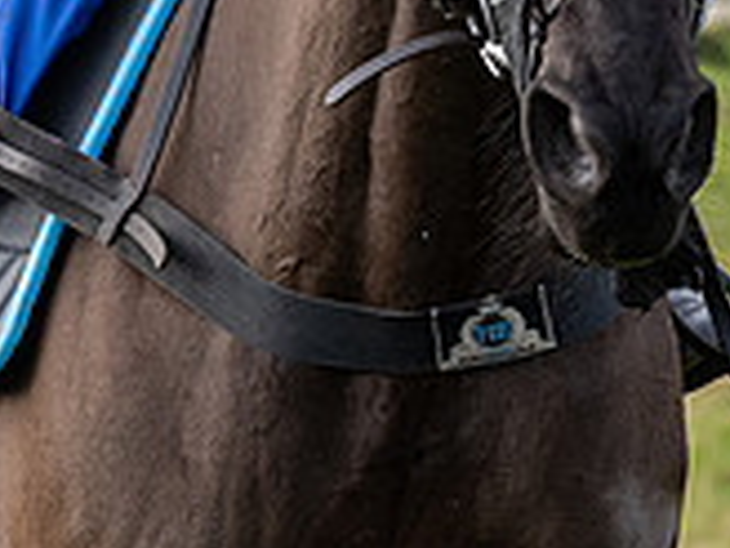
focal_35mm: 839
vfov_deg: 1.8
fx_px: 17693
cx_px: 596
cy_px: -290
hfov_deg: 2.4
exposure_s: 1/800
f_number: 5
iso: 800
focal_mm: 110
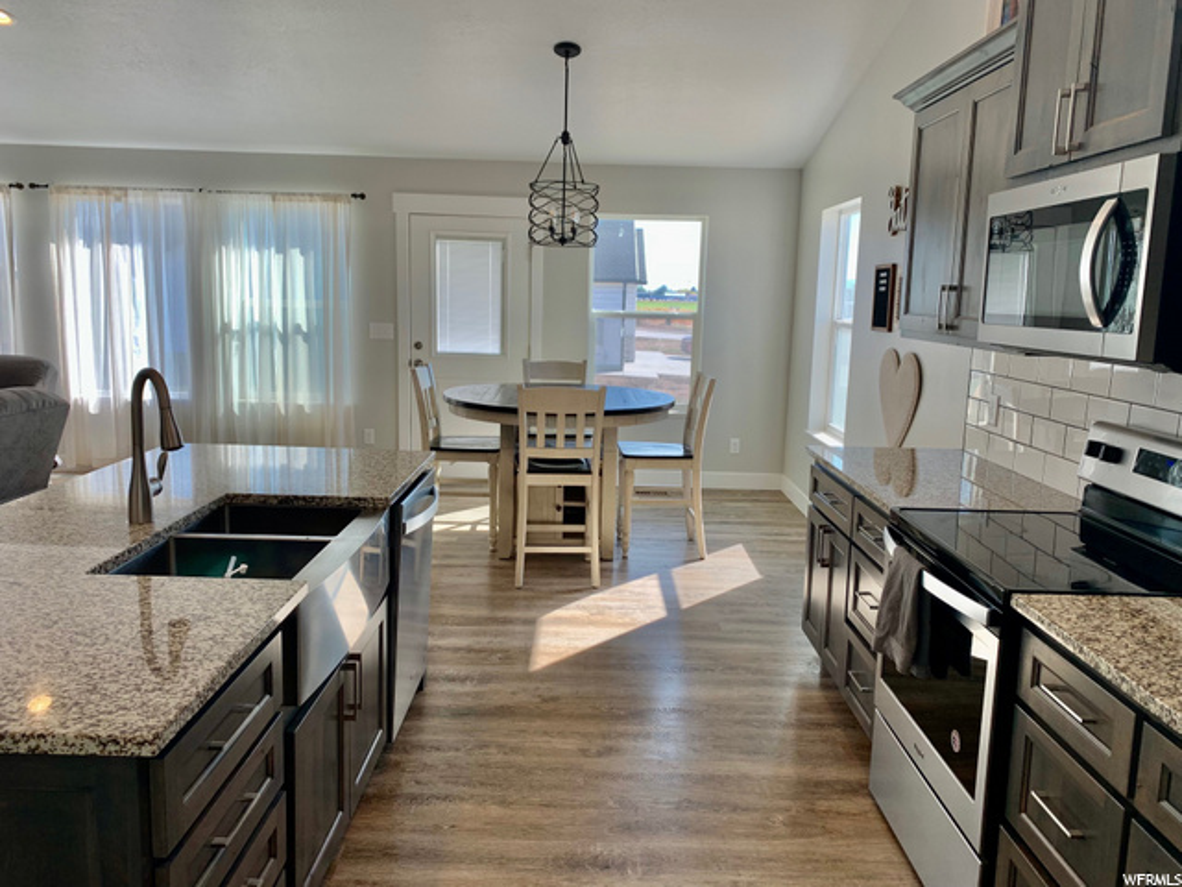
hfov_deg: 67.3
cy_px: 444
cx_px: 591
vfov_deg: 53.1
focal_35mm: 26
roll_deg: -2.7
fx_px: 888
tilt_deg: -9.0
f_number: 1.8
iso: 25
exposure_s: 1/167
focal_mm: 4.25
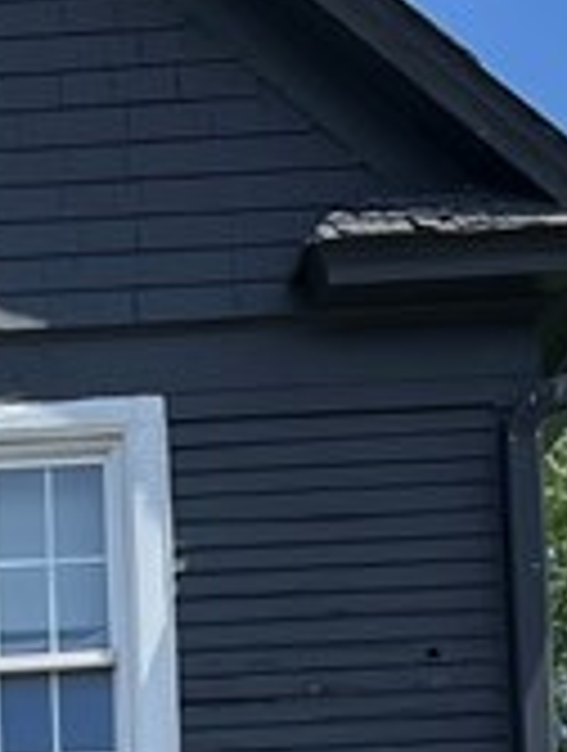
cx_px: -572
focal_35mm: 159
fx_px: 3459
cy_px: 1481
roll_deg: +2.3
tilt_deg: +4.5
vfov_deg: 11.3
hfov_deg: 8.8
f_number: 1.6
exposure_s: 1/2618
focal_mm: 4.2
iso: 32
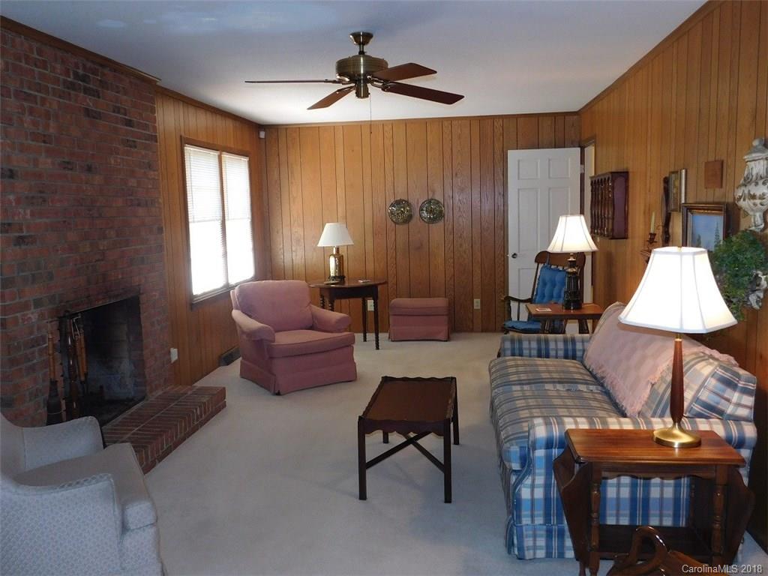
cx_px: 384
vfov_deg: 46.8
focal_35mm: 30
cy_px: 288
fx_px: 666
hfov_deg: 60.0
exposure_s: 1/30
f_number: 3.2
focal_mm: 5.3
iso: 200
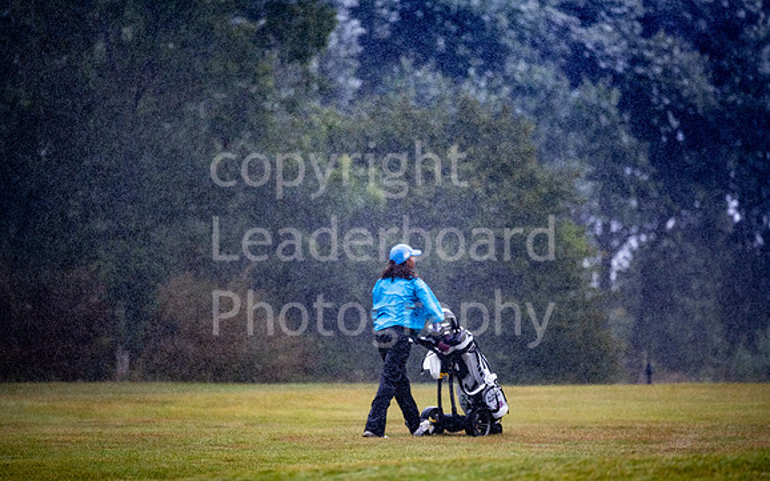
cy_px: 251
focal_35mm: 307
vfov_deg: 4.3
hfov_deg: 6.8
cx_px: 385
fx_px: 6441
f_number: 4
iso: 500
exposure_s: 1/1600
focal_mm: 300
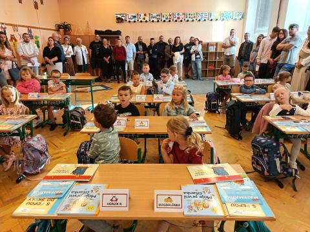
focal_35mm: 24
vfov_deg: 56.8
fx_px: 215
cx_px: 155
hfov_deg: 71.6
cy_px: 116
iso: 422
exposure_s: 1/50
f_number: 1.75
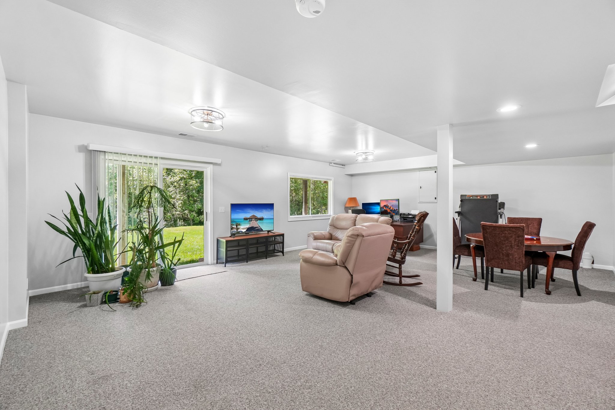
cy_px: 205
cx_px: 308
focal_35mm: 15
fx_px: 256
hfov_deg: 100.4
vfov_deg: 77.3
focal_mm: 10
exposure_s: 1/15
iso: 400
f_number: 8
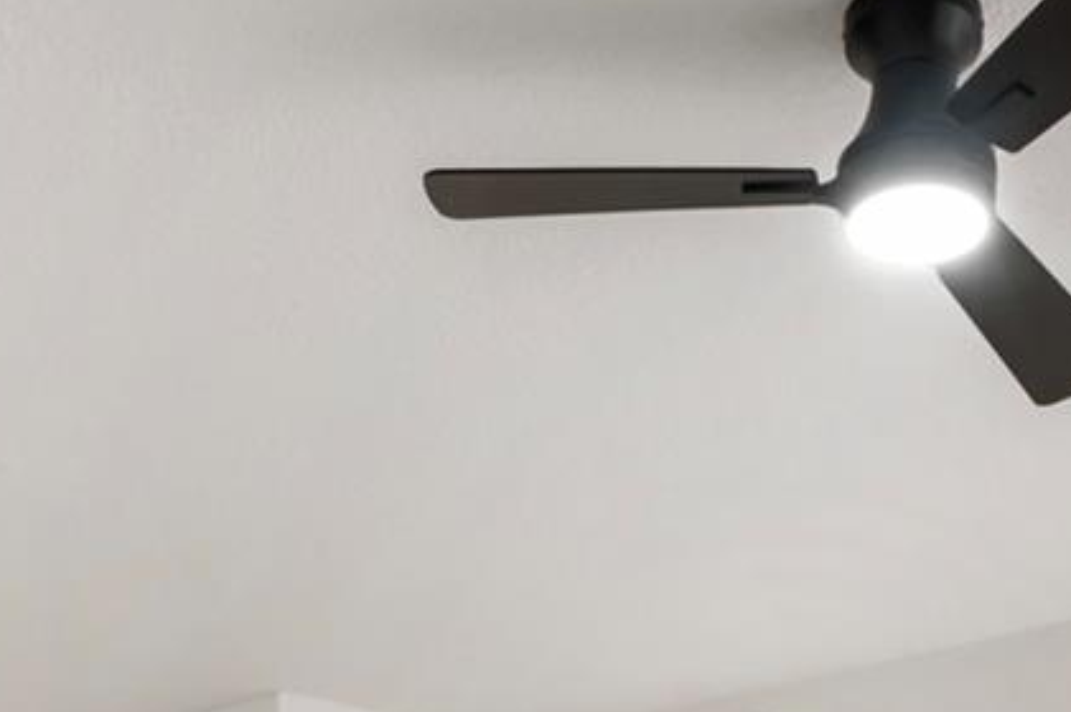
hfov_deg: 34.5
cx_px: 781
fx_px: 1694
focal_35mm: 57
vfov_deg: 19.9
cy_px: 1120
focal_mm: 10
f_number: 10
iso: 320
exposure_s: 1/20
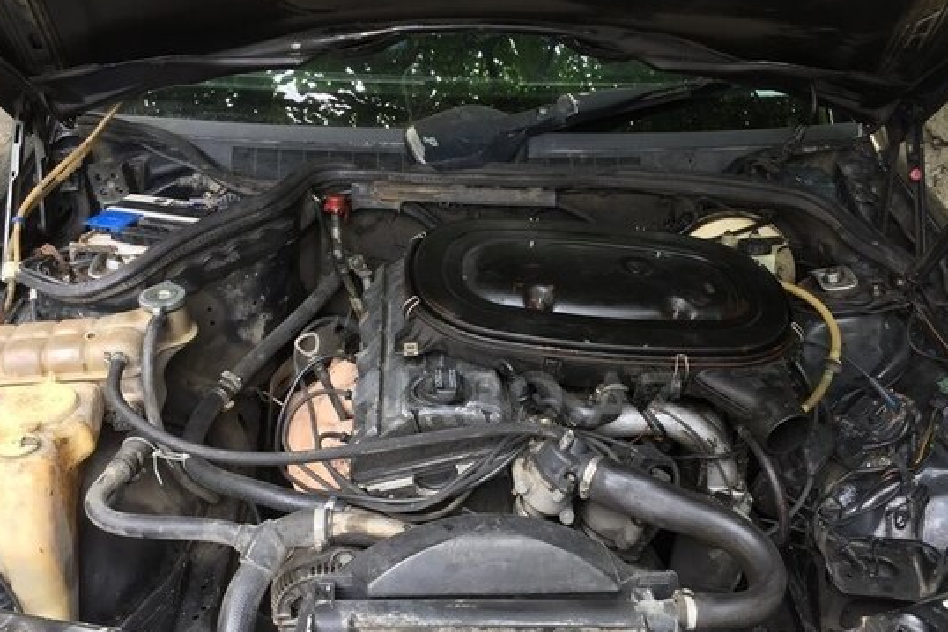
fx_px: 975
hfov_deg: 51.8
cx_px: 500
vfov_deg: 35.7
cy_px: 399
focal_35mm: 37
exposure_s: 1/50
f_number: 2.2
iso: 32
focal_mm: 4.15
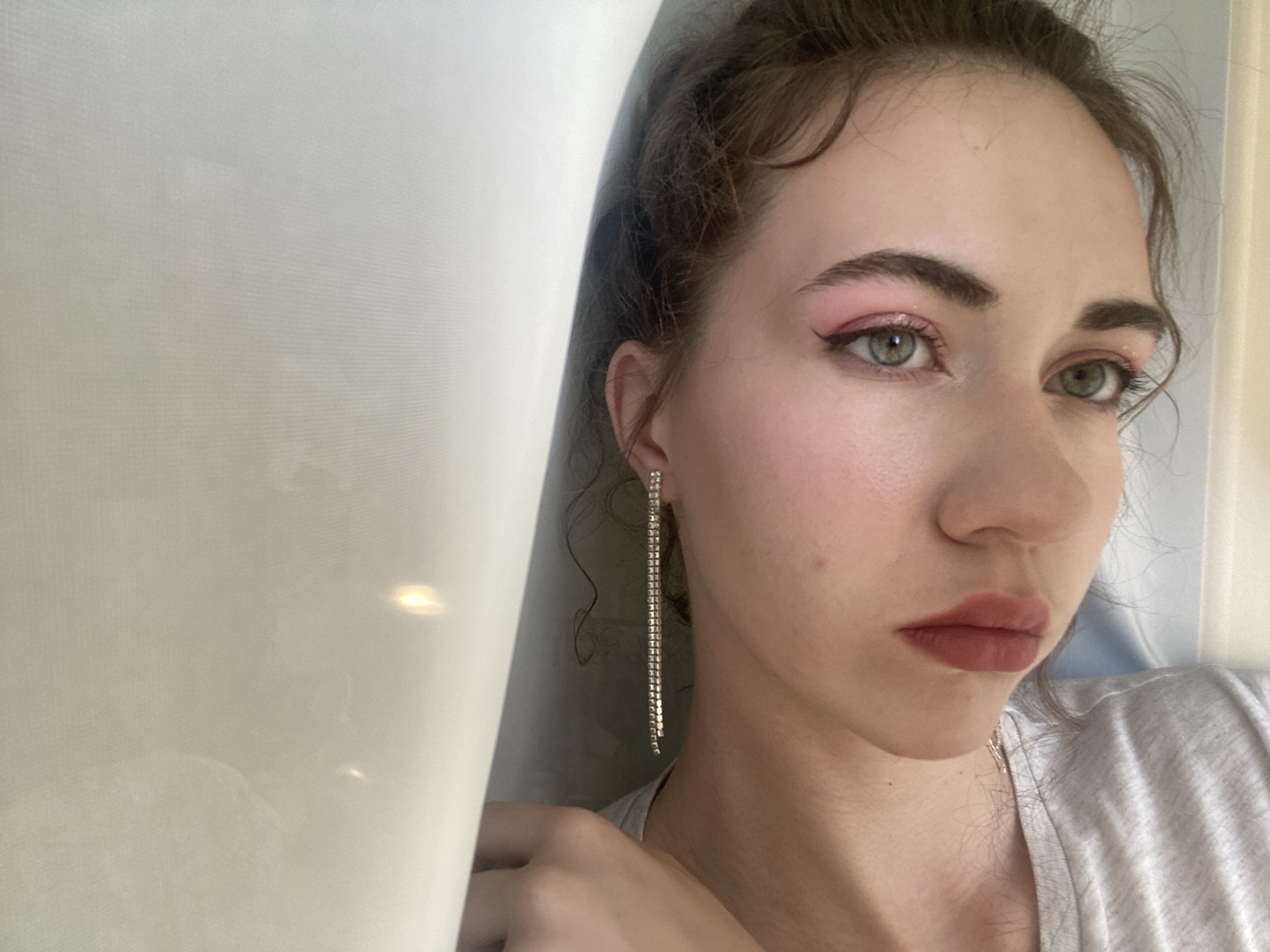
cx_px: 635
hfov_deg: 73.9
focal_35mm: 23
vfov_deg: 58.9
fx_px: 844
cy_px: 476
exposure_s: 1/90
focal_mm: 2.71
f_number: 2.2
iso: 100
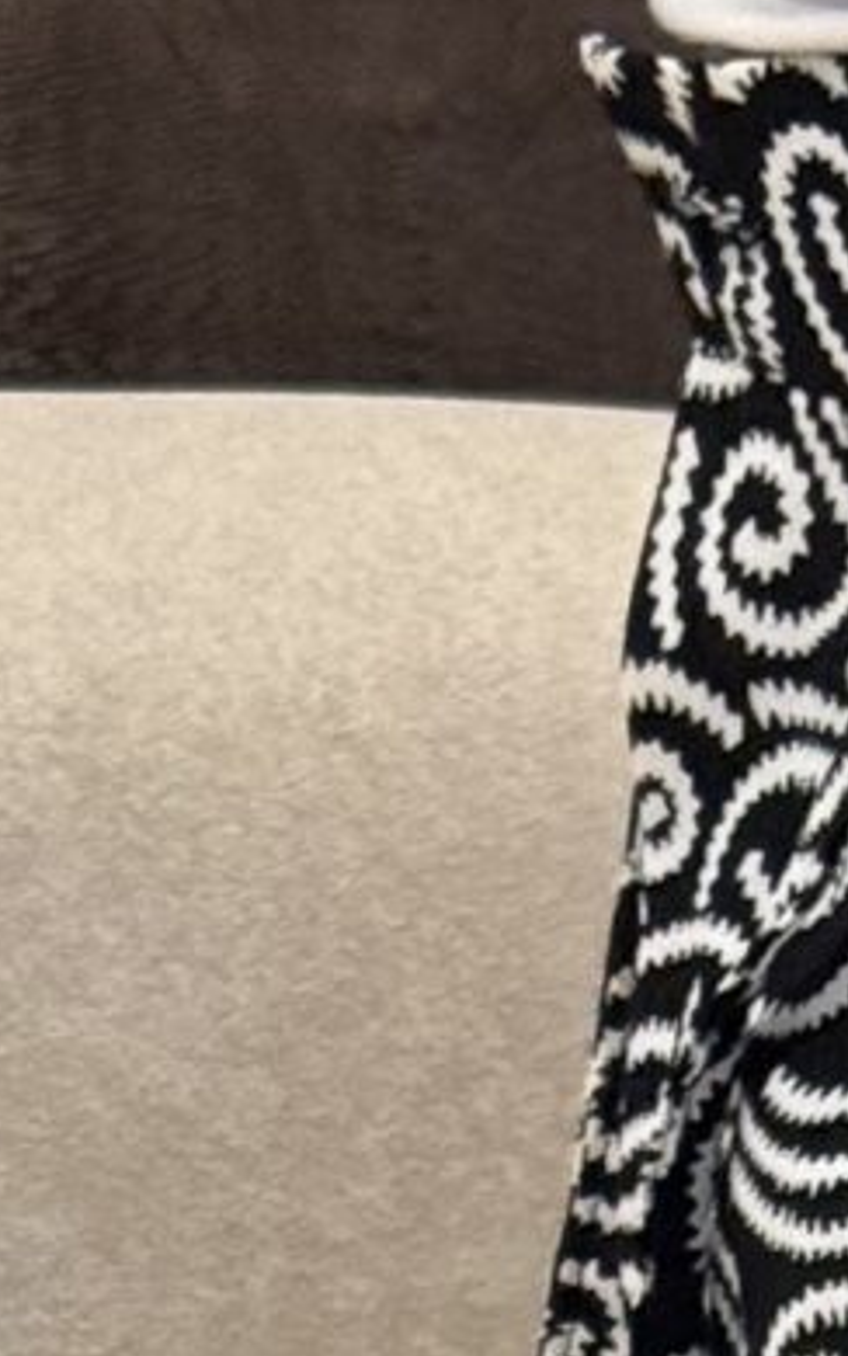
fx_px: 12341
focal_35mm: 334
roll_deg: -1.8
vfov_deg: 5.8
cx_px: 2169
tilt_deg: -26.4
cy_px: 4151
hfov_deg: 3.9
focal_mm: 6.76
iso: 200
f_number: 1.78
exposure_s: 1/33
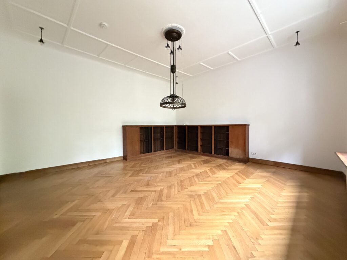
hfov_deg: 102.1
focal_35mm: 14
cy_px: 130
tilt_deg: -0.4
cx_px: 174
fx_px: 140
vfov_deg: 85.7
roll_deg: +1.0
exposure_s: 1/60
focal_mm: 2.22
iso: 800
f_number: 2.2
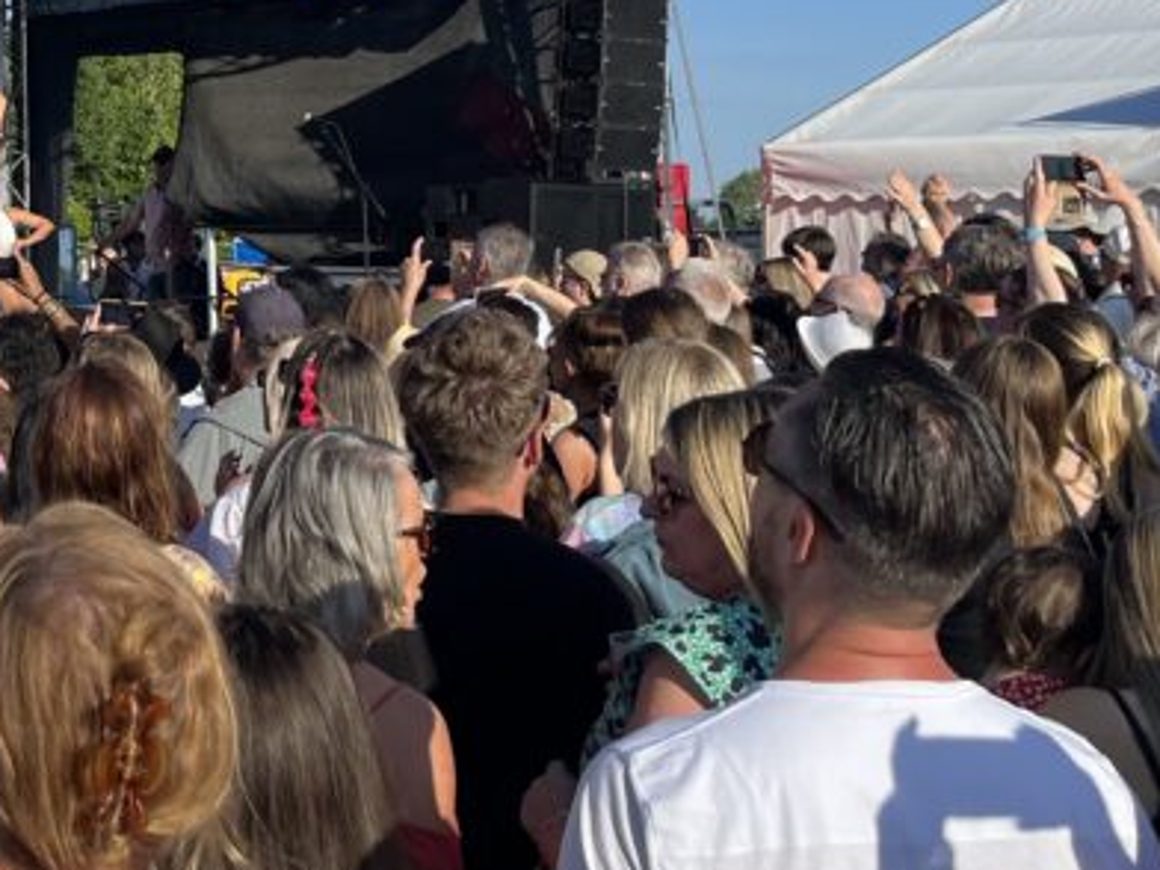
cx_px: 6
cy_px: 204
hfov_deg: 27.0
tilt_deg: +5.0
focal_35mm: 68
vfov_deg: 21.4
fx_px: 2279
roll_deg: +0.4
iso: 50
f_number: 1.6
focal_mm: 5.1
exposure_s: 1/2755
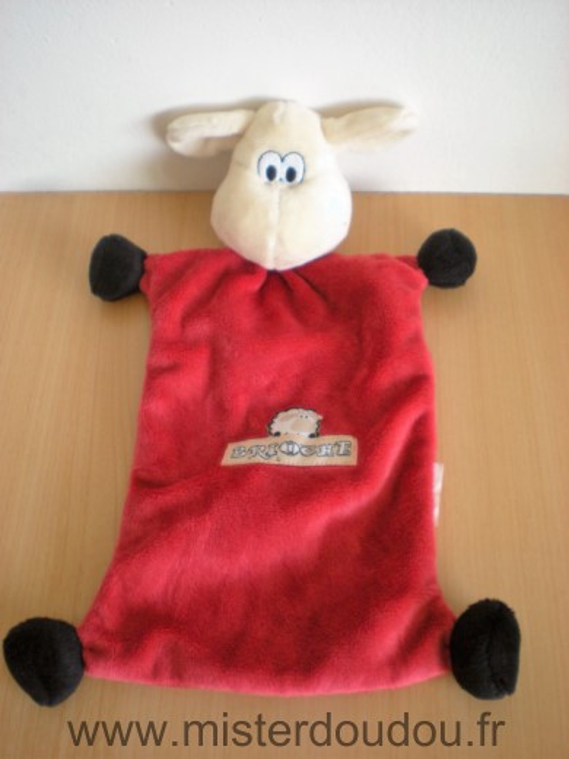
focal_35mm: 38
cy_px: 380
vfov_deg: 49.0
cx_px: 284
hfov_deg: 37.7
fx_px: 833
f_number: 3.1
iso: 200
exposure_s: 1/26
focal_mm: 6.3
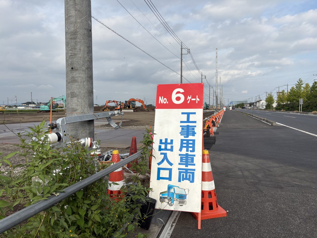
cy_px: 119
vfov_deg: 53.1
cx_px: 158
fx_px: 238
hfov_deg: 67.3
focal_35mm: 26
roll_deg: +1.1
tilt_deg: -2.1
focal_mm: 5.96
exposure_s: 1/2747
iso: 50
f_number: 1.6
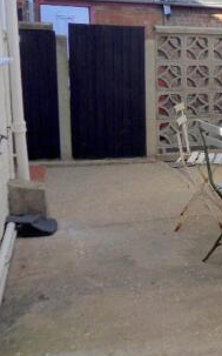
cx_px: 287
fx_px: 475
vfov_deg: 40.6
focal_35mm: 49
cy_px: 120
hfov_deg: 23.3
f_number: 7.5
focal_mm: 4.2
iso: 80
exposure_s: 1/125
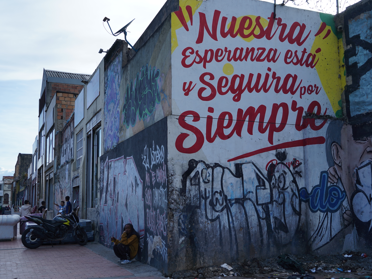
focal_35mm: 42
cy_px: 141
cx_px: 208
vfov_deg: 34.4
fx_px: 451
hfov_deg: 44.7
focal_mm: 38
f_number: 4
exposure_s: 1/500
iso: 100
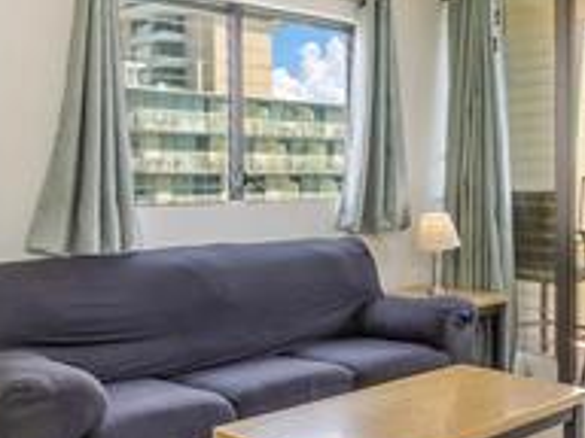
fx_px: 811
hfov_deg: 39.0
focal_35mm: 48
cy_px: 201
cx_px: 411
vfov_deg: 30.3
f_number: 8
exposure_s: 1/200
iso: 200
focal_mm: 10
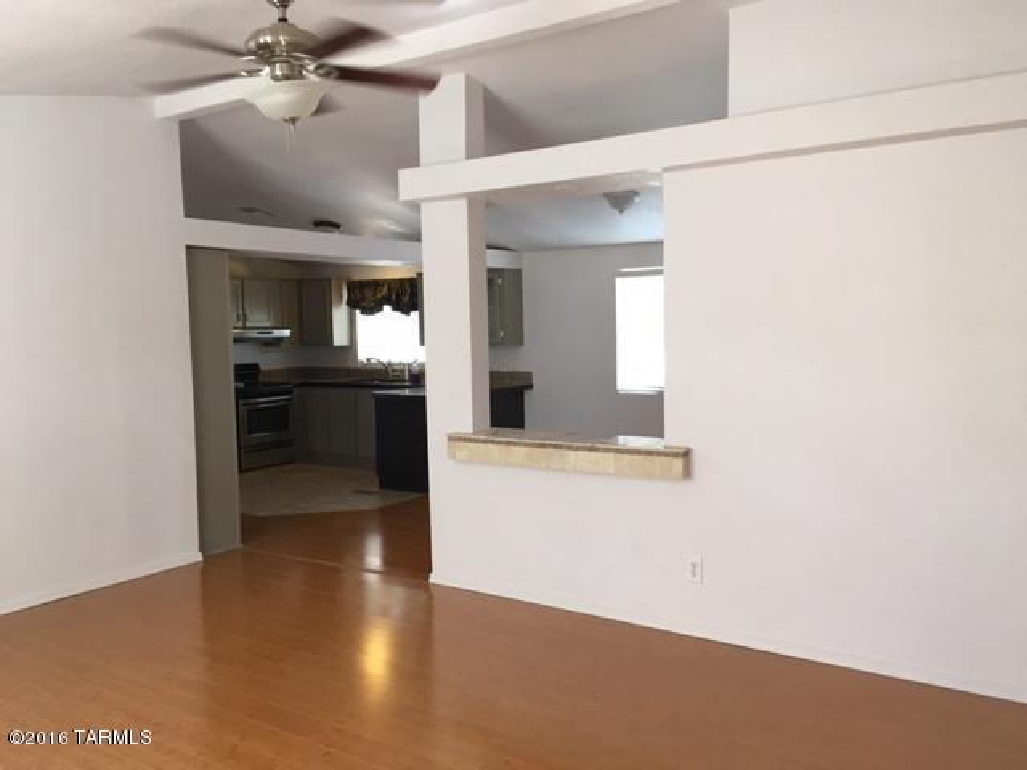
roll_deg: +1.4
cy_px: 385
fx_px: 860
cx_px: 514
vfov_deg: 48.2
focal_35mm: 29
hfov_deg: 61.7
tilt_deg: -1.9
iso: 64
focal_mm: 4.15
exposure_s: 1/30
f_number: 2.2
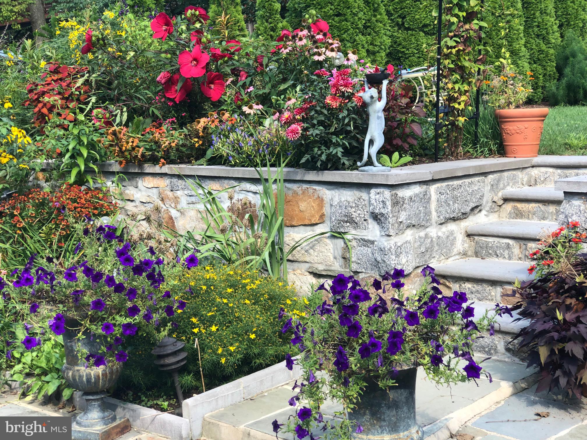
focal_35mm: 57
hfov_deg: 33.8
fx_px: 967
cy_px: 220
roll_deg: +1.8
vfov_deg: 25.7
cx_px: 294
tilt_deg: -8.9
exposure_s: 1/121
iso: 40
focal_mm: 6.6
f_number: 2.8
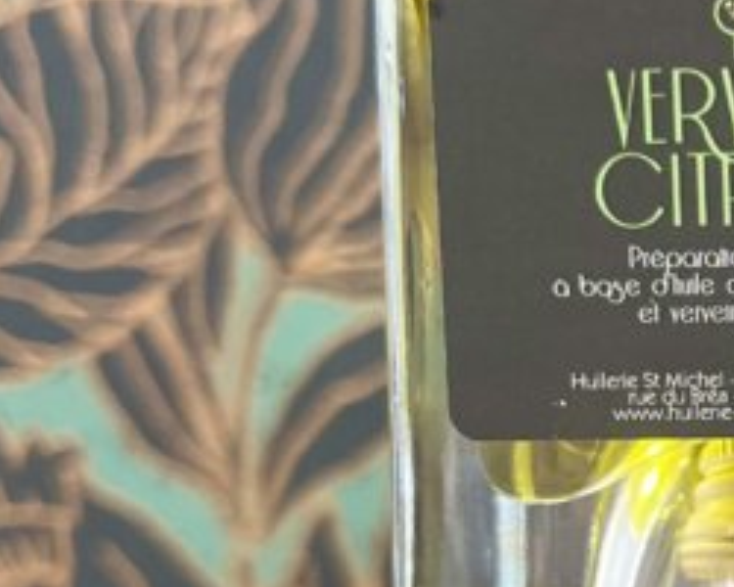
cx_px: 1075
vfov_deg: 14.7
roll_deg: -0.9
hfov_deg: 16.9
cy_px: 502
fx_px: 2259
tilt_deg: -5.7
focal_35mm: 104
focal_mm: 5.1
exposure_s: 1/50
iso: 125
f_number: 1.6
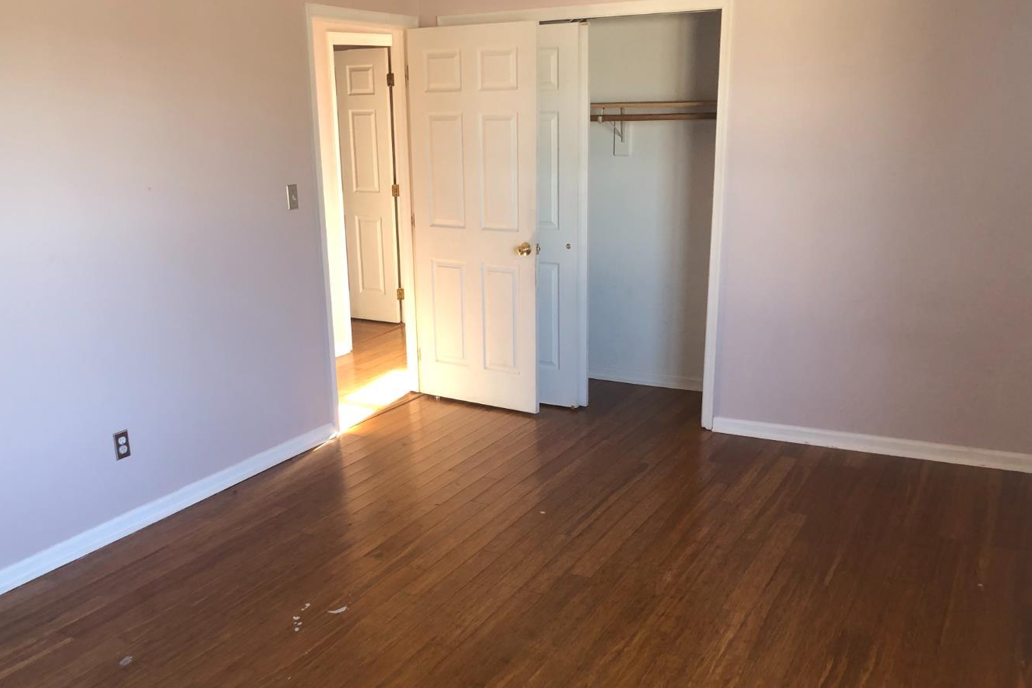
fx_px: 946
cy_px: 416
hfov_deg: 57.2
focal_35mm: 33
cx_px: 514
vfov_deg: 39.8
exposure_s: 1/30
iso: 25
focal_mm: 3.99
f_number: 1.8
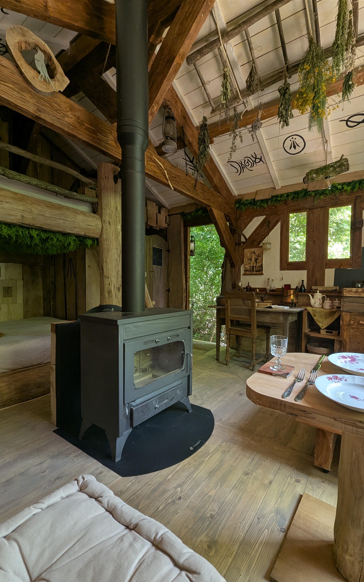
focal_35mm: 26
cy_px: 296
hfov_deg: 47.4
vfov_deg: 70.4
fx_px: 413
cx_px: 216
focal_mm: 6.81
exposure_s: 1/61.3
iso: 44
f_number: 1.85
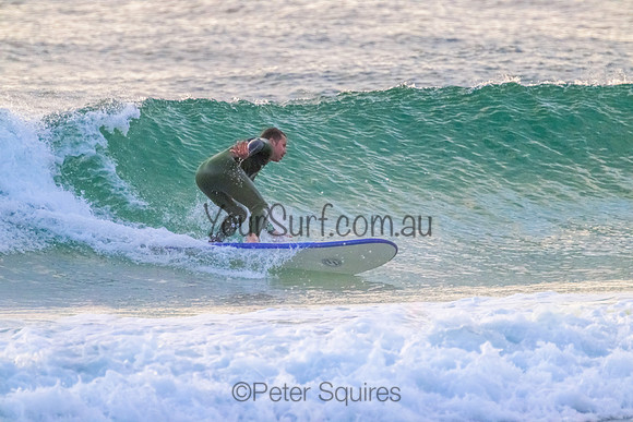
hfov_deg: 2.6
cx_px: 316
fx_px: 14069
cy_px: 211
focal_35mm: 800
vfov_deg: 1.7
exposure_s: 1/1250
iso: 8000
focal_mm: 800
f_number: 11
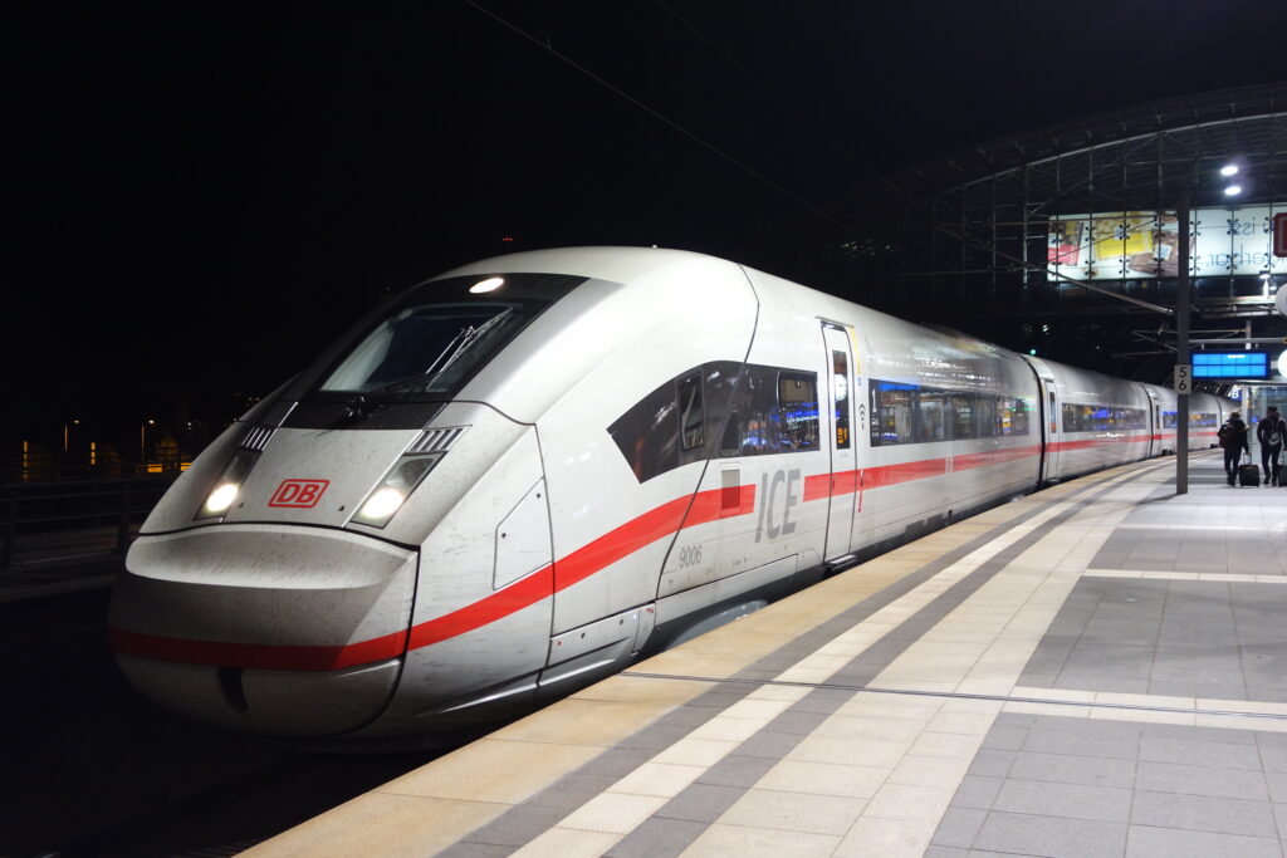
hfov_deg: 51.9
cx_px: 644
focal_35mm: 37
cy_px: 429
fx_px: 1323
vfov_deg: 36.0
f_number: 2.8
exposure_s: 1/15
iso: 400
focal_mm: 13.75
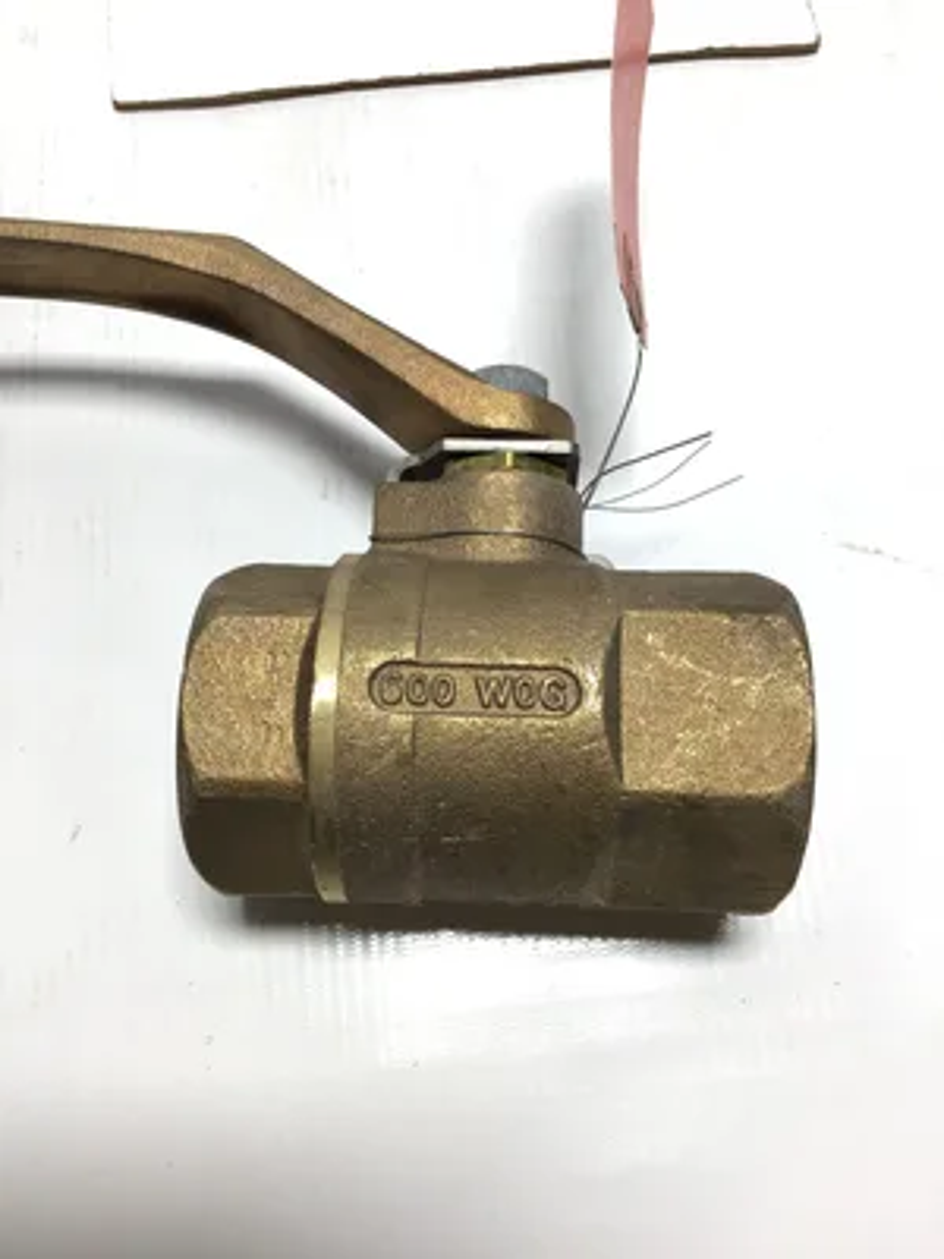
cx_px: 472
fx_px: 1127
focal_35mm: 31
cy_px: 630
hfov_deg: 45.4
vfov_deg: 58.4
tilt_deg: -70.7
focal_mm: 3.3
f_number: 2.4
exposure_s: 1/120
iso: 40
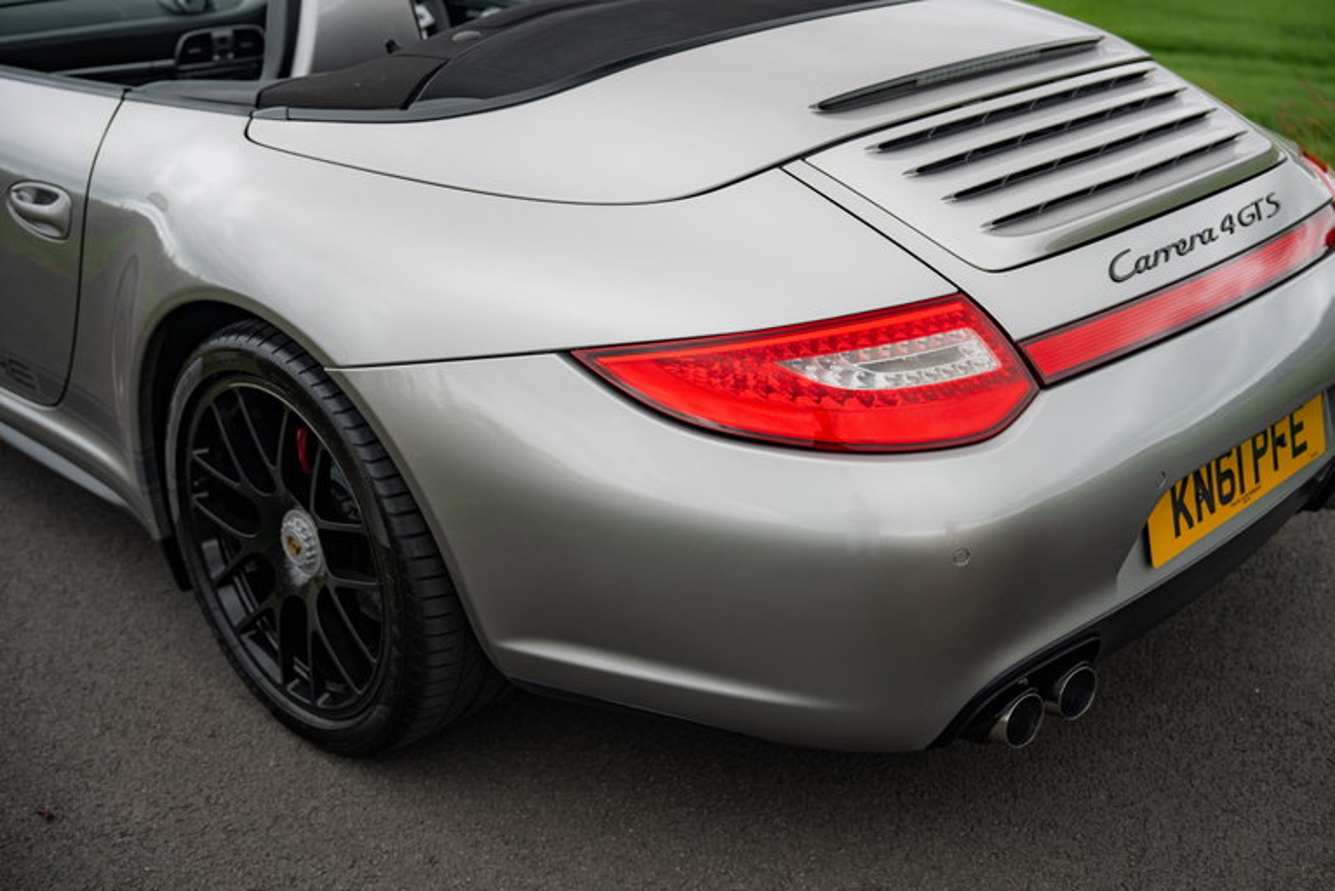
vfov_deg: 31.9
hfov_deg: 46.4
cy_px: 446
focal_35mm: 42
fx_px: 1558
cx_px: 668
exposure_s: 1/200
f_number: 2.8
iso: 100
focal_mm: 42
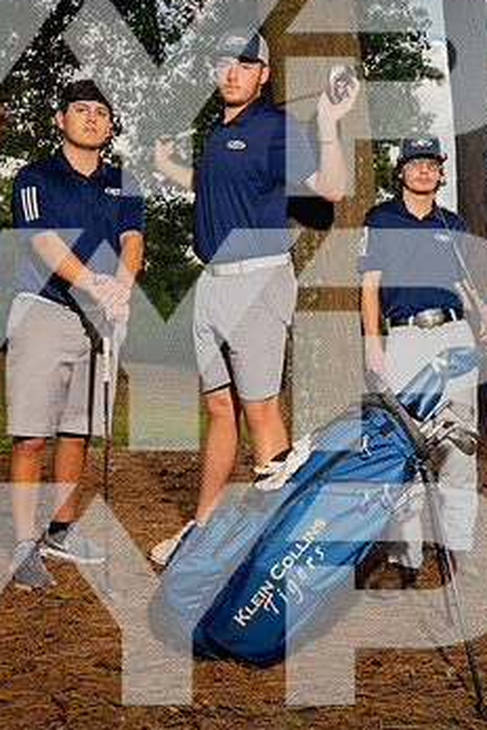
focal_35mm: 40
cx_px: 252
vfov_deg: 48.4
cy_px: 341
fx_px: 812
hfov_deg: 33.4
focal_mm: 24
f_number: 8
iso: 400
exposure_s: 1/250
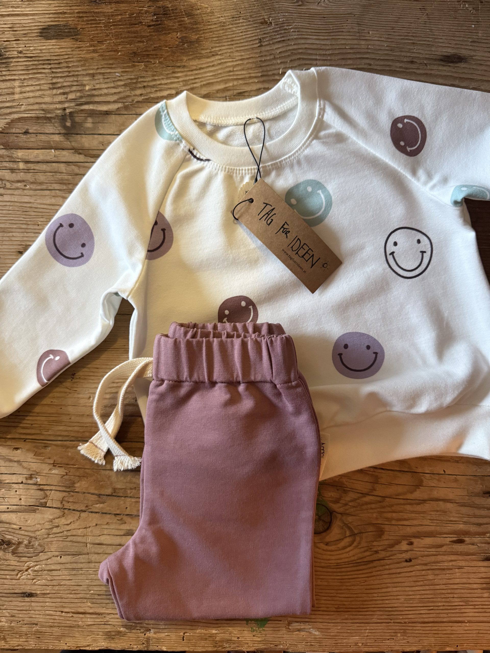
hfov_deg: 56.8
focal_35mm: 24
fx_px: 453
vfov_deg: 71.6
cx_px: 245
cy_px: 326
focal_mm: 6.76
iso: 500
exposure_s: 1/50
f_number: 1.78
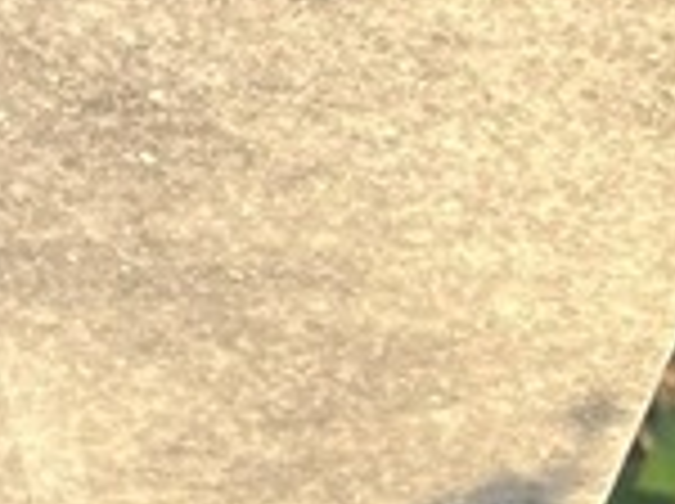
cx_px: -819
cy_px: 562
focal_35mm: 139
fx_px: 2706
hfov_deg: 12.1
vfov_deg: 10.5
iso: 50
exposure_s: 1/827
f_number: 1.5
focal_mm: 5.7
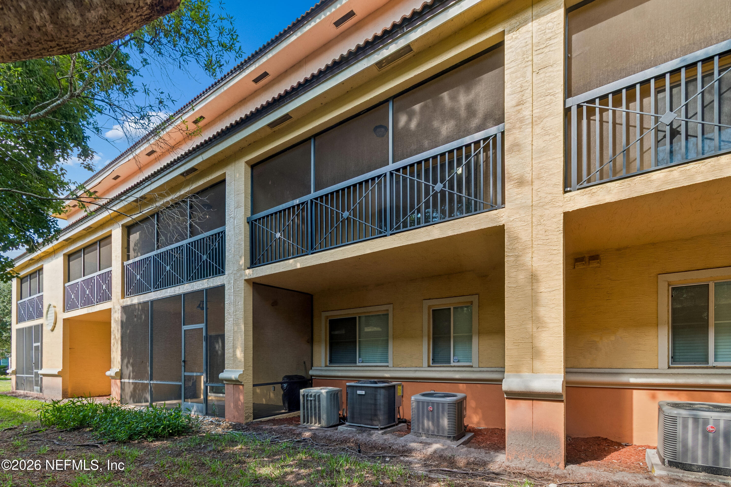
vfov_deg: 77.3
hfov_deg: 100.4
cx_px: 366
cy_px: 244
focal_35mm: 15
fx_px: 305
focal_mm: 10
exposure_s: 1/13
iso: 100
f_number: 7.1
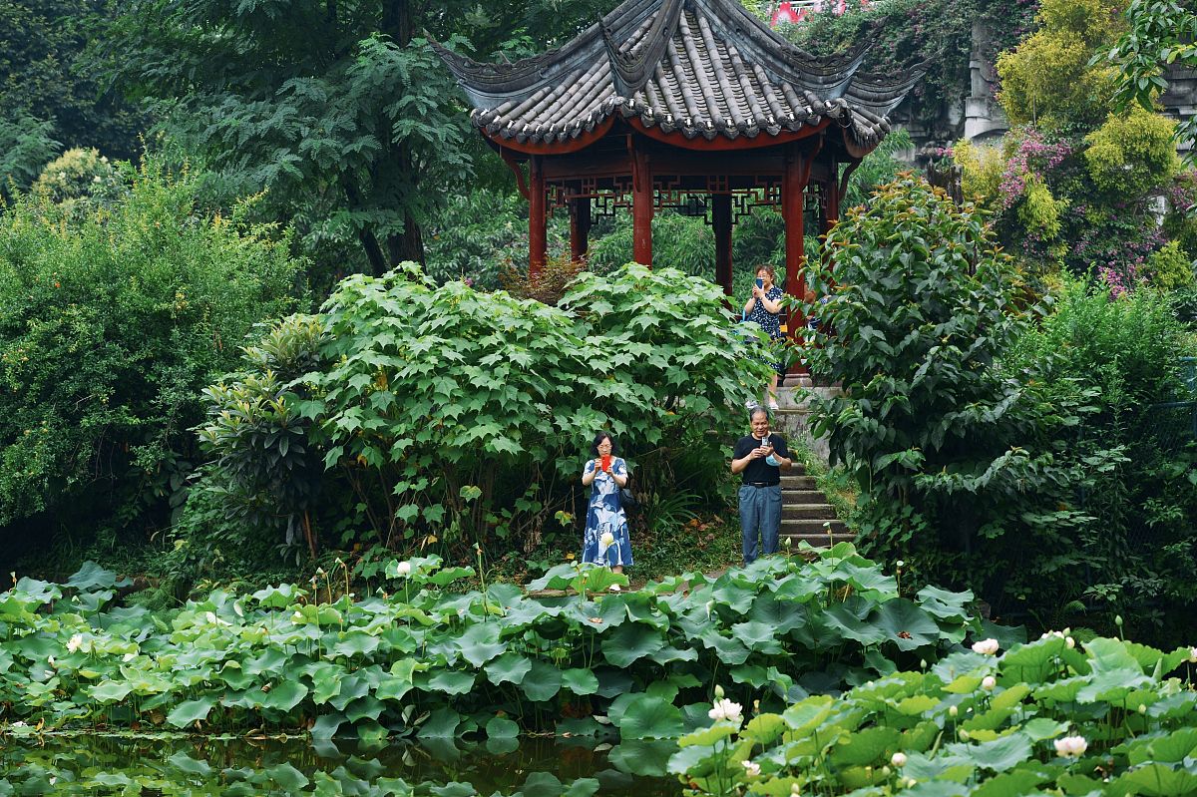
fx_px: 4055
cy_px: 398
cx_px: 598
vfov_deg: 11.2
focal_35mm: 122
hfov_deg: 16.8
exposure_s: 1/800
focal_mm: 122
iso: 200
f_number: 4
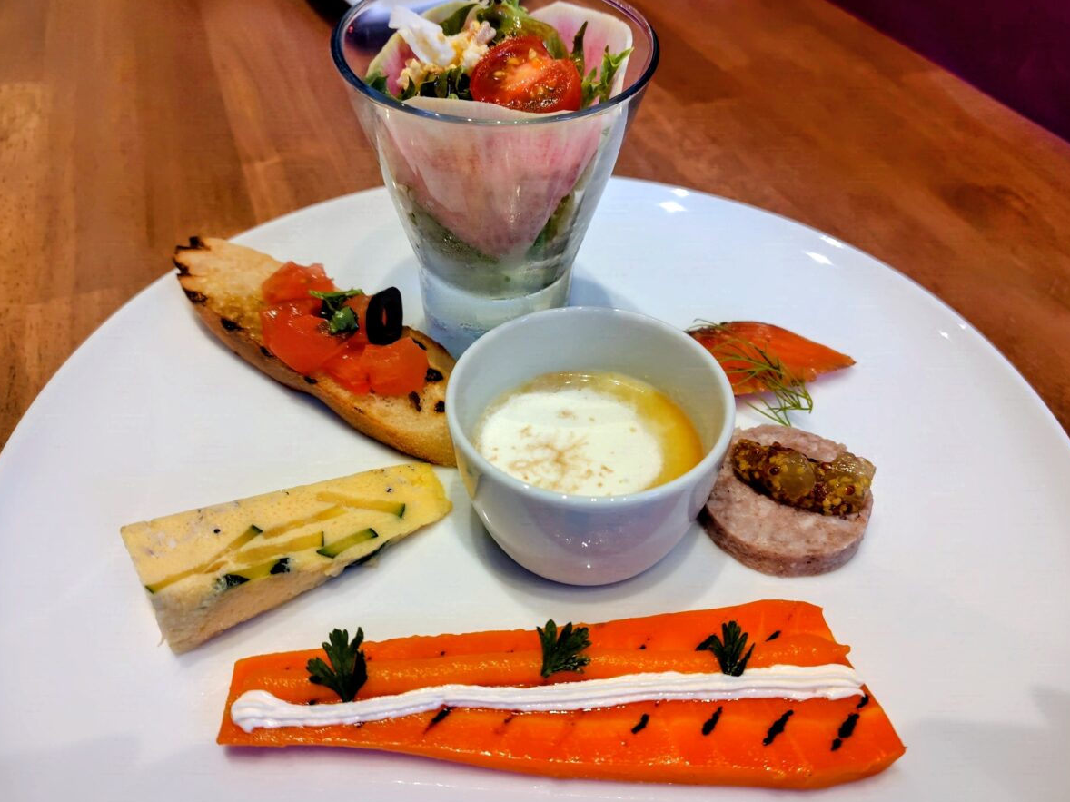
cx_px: 529
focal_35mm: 25
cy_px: 414
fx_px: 773
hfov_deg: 69.4
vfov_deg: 54.9
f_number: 1.9
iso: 104
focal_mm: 5.6
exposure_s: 1/100
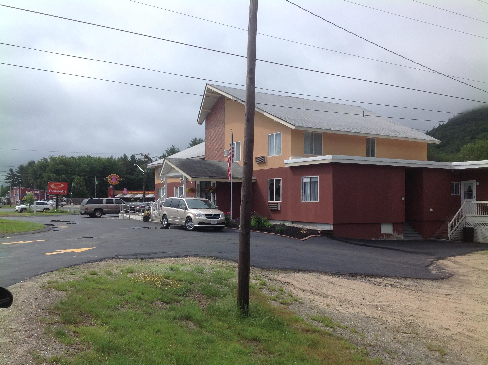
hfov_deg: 52.7
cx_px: 244
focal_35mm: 35
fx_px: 493
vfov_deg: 40.6
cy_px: 182
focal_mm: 4.28
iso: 50
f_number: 2.4
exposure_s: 1/2326
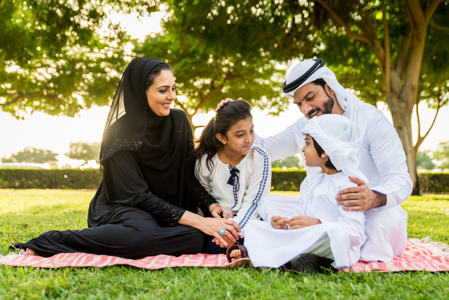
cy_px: 150
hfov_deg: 48.4
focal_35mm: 40
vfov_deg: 33.4
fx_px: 499
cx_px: 224
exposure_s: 1/320
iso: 200
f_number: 2.8
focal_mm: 40
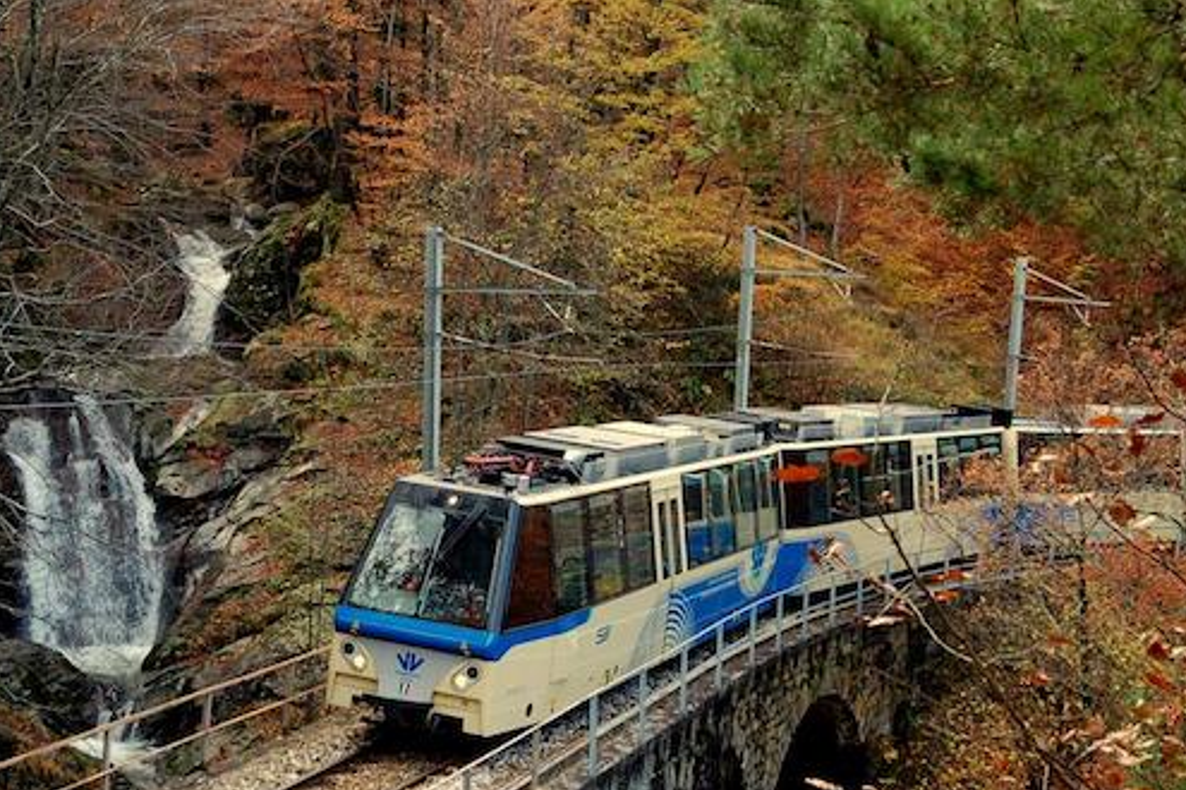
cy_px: 438
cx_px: 506
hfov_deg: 30.6
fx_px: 2164
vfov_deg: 20.7
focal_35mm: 66
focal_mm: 31
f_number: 5.6
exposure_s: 1/125
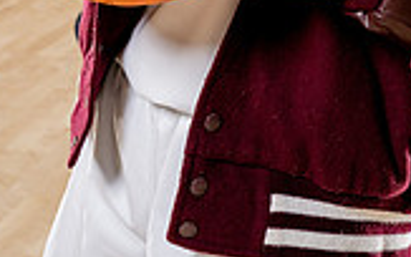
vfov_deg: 9.9
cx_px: 340
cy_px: -292
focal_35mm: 121
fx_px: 1356
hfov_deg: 17.1
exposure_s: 1/250
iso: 640
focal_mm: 43
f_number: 8
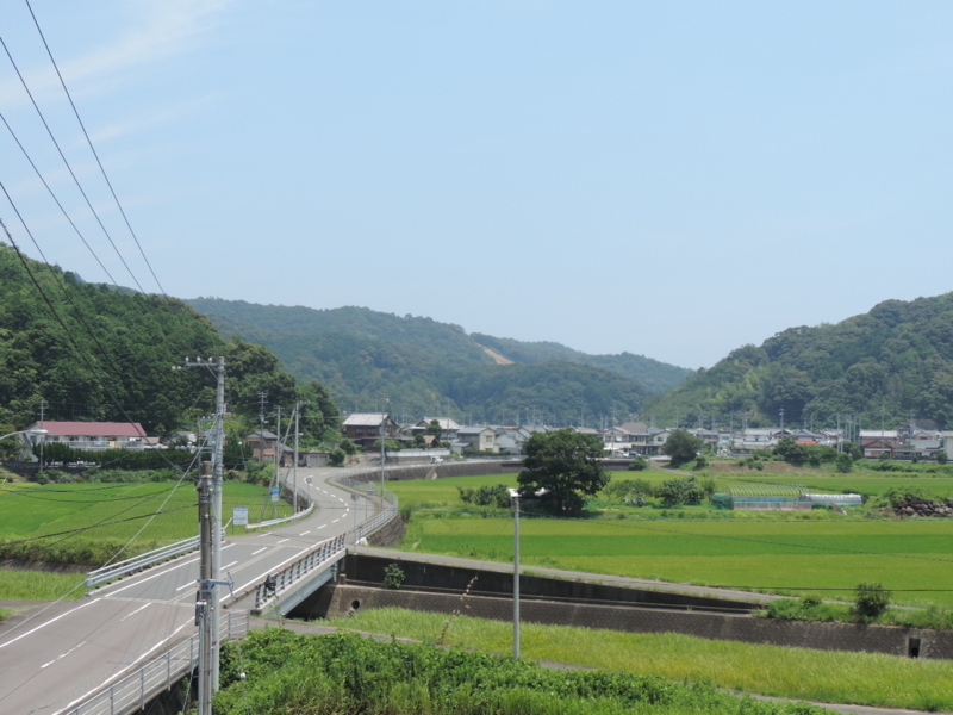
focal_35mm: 50
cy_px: 358
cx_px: 476
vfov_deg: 29.1
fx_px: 1377
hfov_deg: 38.2
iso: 80
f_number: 3.6
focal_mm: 8.9
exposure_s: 1/640
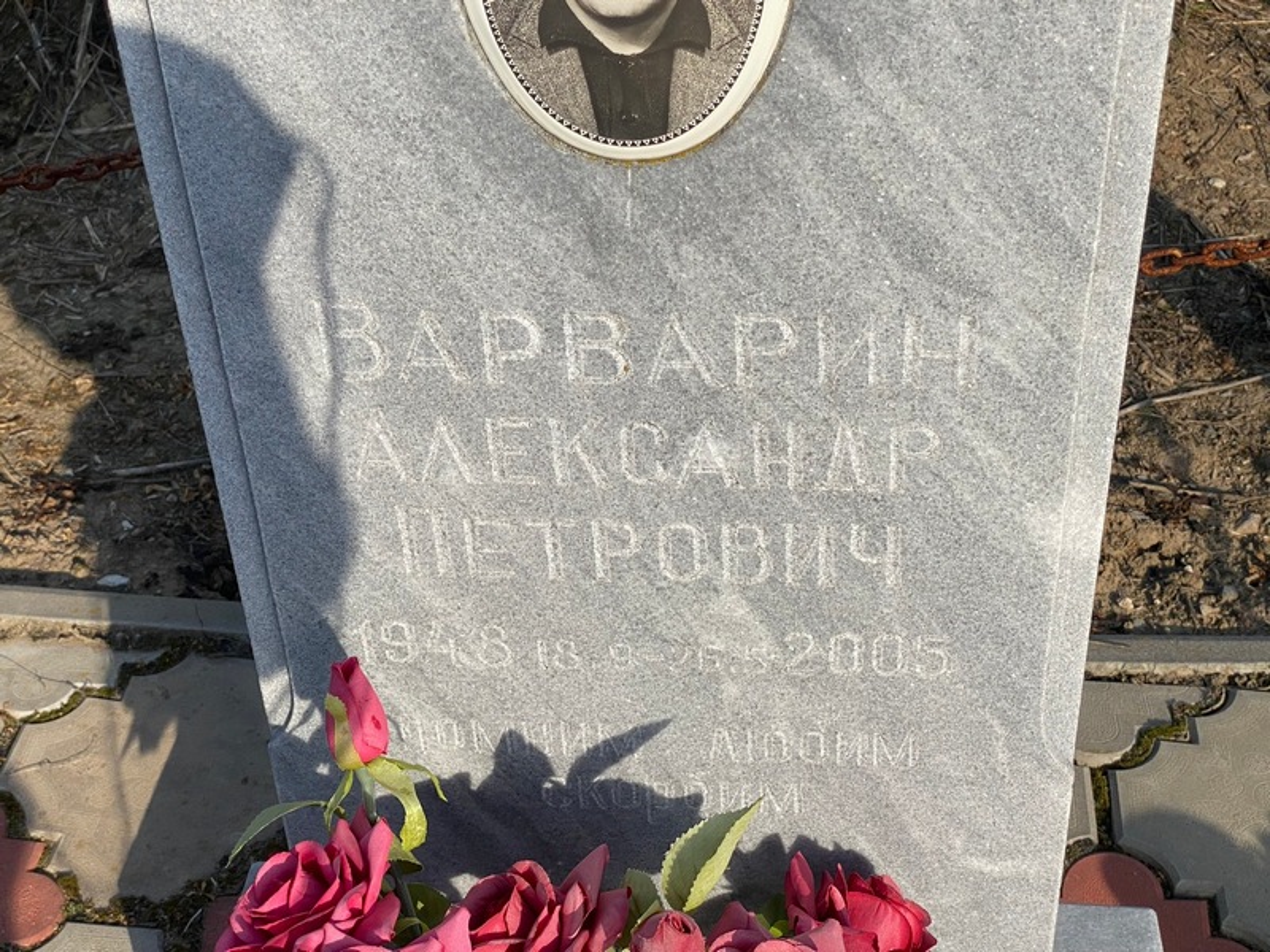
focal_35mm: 52
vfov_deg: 28.0
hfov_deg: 36.8
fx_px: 1908
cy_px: 476
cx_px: 635
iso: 20
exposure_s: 1/1410
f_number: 2
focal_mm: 6
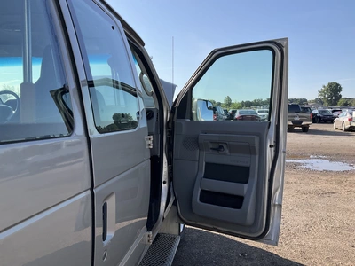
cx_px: 178
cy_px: 133
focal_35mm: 29
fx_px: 297
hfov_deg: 61.7
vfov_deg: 48.2
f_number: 1.8
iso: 25
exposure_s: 1/1144
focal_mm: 3
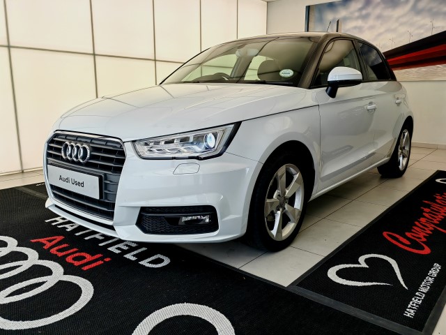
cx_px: 223
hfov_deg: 63.4
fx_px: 361
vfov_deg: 49.7
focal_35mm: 28
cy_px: 168
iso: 160
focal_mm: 5.54
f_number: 1.8
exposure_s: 1/900
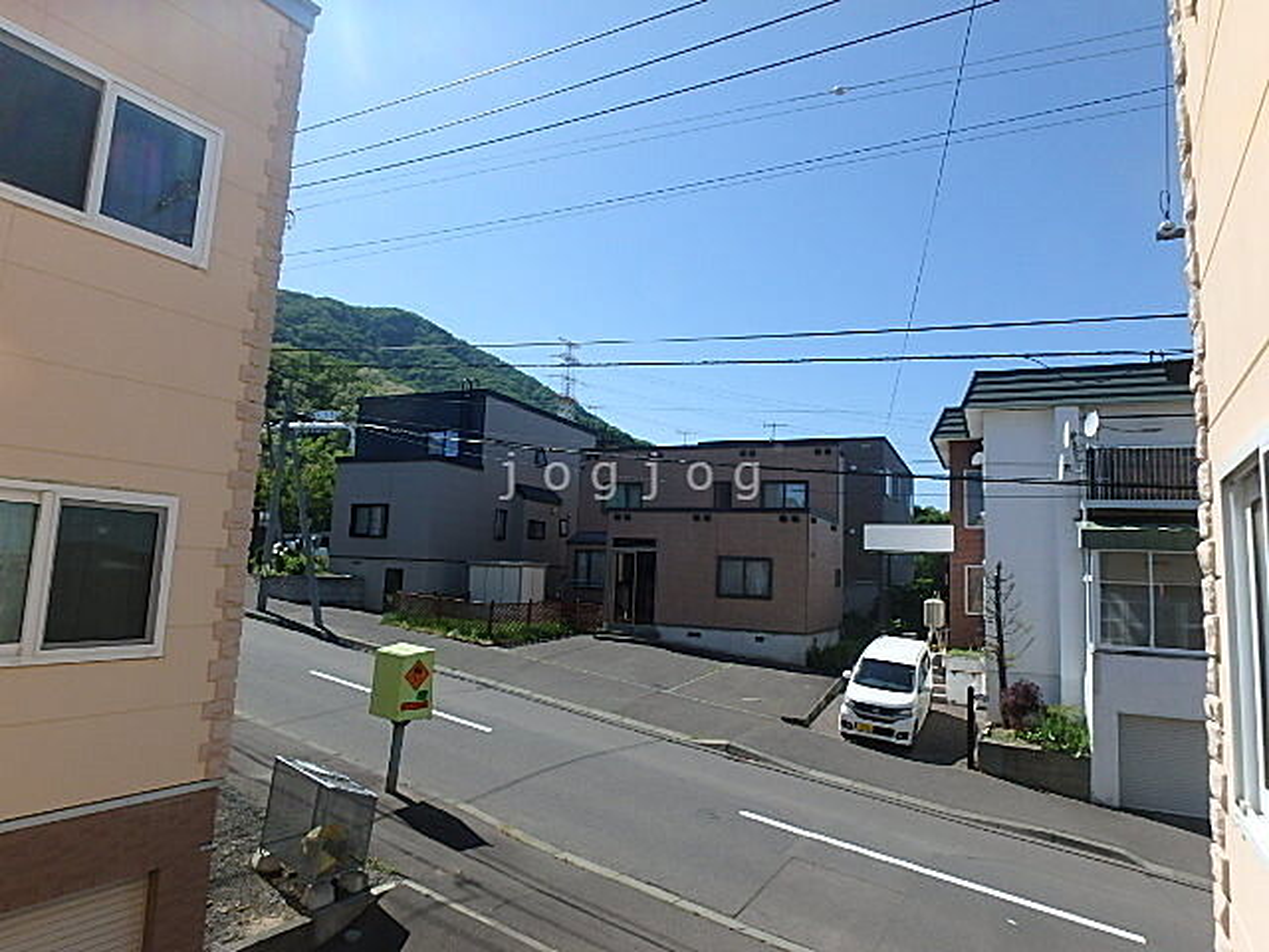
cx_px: 634
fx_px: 770
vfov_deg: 63.4
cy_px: 476
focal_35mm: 21
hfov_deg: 79.0
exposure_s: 1/500
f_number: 6
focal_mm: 3.7
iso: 125
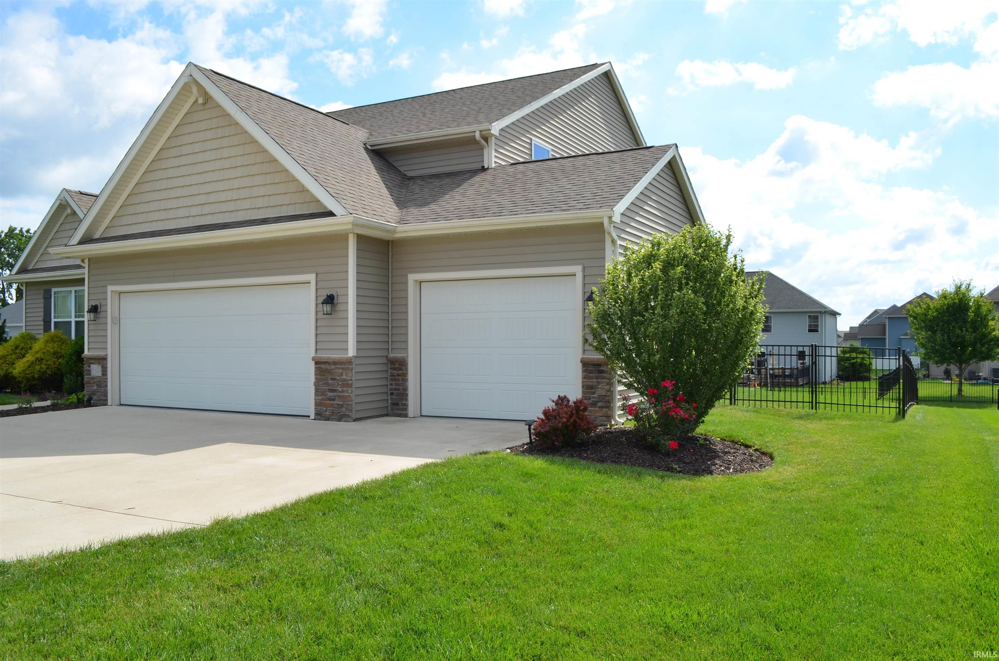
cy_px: 330
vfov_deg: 47.7
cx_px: 500
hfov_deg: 67.5
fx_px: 748
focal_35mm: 27
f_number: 8
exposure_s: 1/250
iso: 100
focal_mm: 18
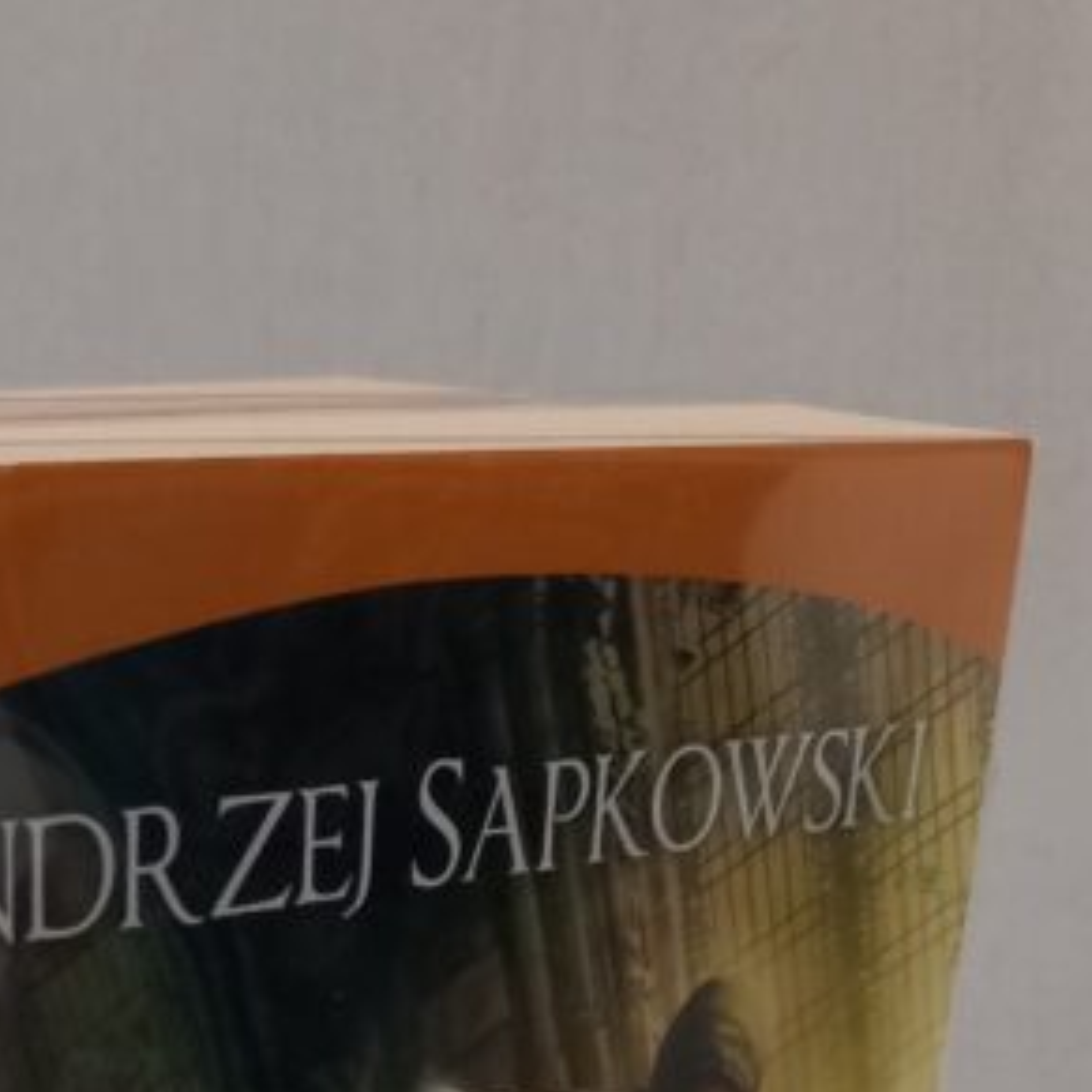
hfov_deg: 20.2
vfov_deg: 18.5
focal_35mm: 84
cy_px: 1587
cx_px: 79
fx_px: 2998
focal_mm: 4
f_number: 1.8
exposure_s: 1/25
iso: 250
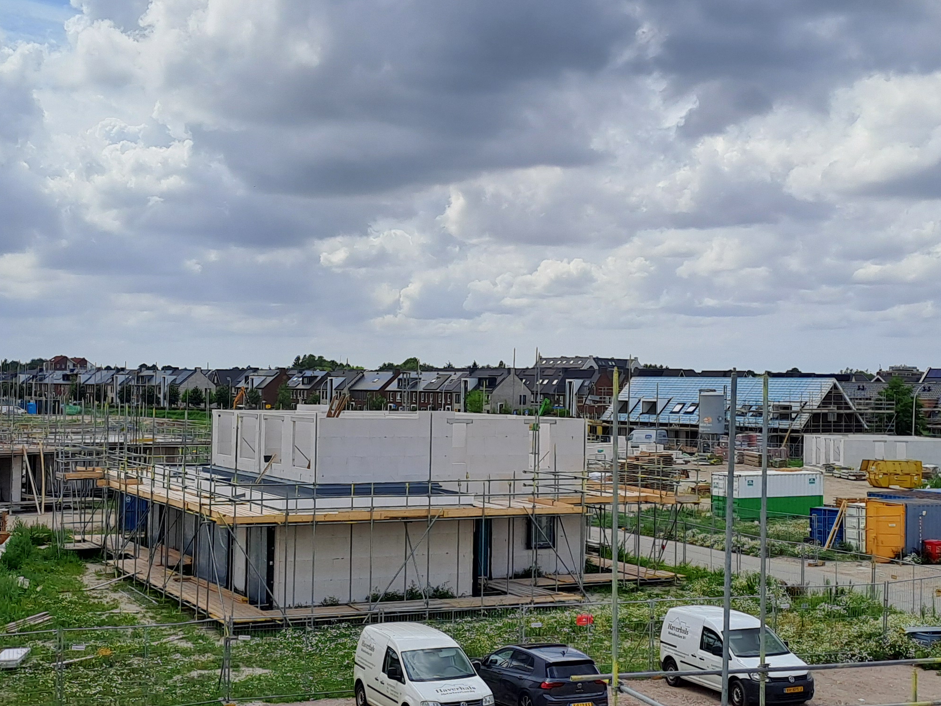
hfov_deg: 38.2
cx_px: 461
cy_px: 337
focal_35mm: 50
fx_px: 1359
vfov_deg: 29.1
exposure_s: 1/2703
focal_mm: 4.65
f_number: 1.8
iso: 32
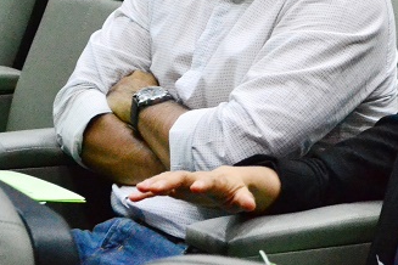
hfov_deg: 11.6
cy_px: 19
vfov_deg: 7.8
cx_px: 404
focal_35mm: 176
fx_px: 1946
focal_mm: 48
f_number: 5.3
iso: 6400
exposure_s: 1/60
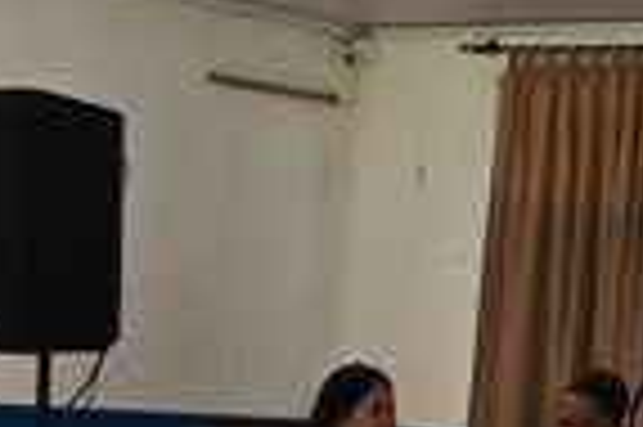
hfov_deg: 10.7
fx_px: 3372
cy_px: 793
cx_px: 764
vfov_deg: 7.0
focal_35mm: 189
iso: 800
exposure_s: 1/60
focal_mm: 30
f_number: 4
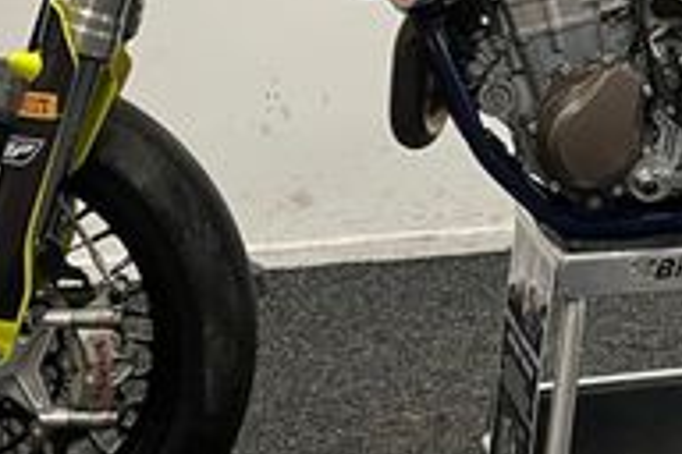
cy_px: -28
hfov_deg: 22.3
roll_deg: +1.4
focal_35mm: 90
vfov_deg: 14.9
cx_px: 540
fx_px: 1705
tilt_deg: -5.4
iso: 80
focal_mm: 5.1
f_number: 1.6
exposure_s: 1/50
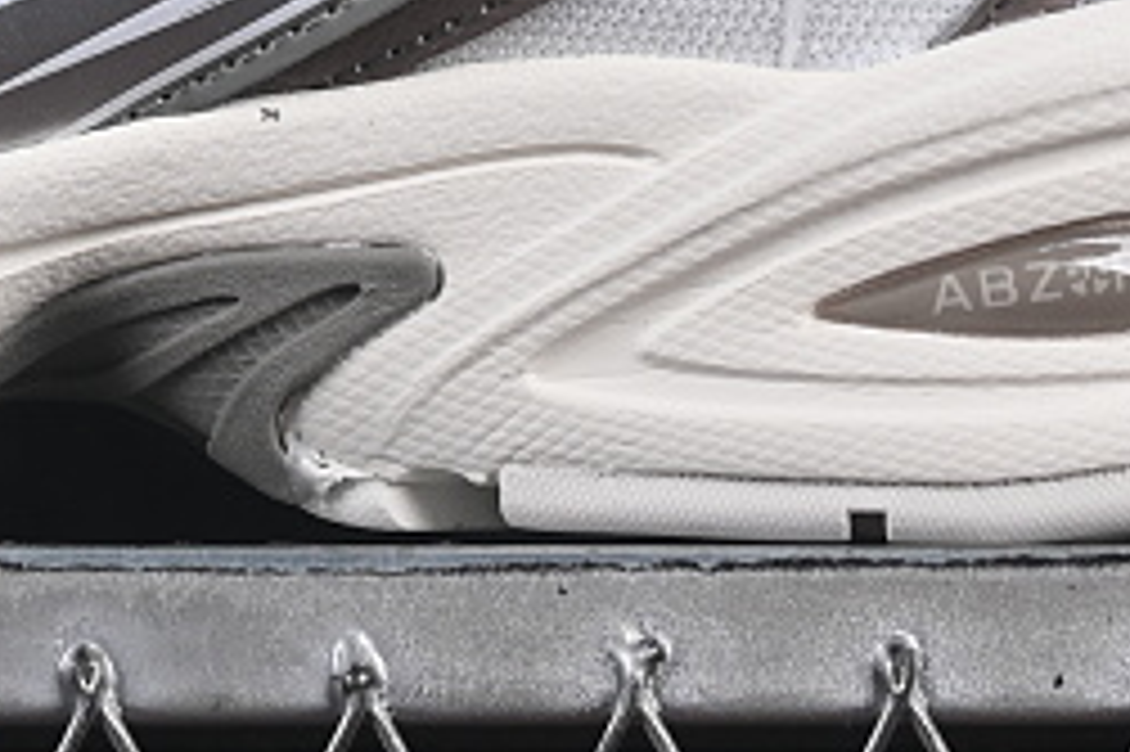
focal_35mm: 323
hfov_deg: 6.4
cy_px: -468
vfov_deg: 4.2
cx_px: -86
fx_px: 10132
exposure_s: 1/80
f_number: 8
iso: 160
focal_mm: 50
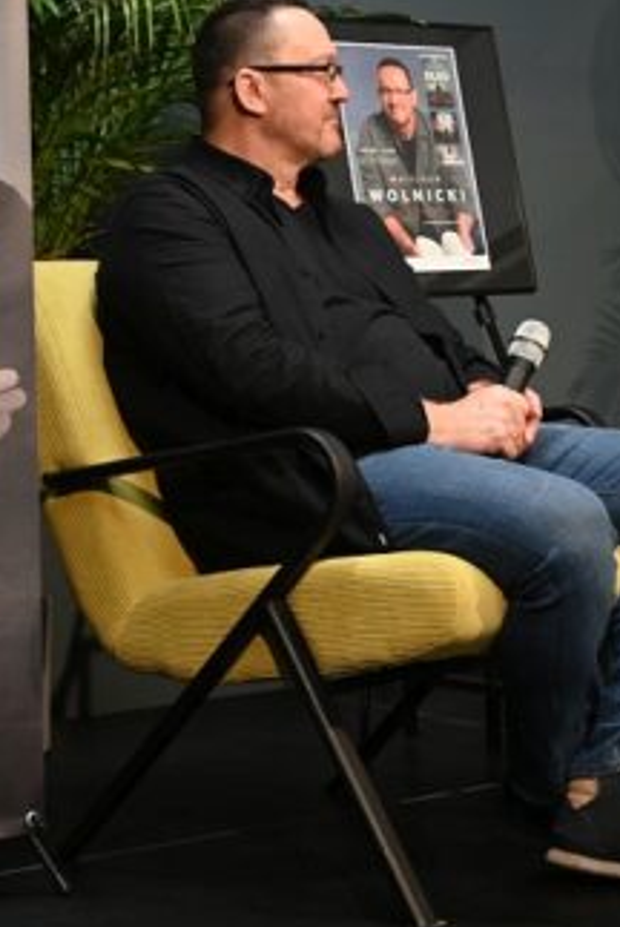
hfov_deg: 14.6
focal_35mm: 93
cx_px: 410
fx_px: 2410
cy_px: 227
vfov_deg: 21.6
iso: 640
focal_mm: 21
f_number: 4
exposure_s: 1/30
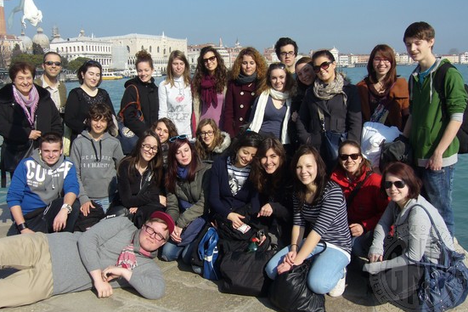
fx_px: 481
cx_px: 232
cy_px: 145
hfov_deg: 51.9
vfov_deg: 35.9
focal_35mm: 37
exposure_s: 1/400
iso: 80
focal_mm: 5.8
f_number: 5.6
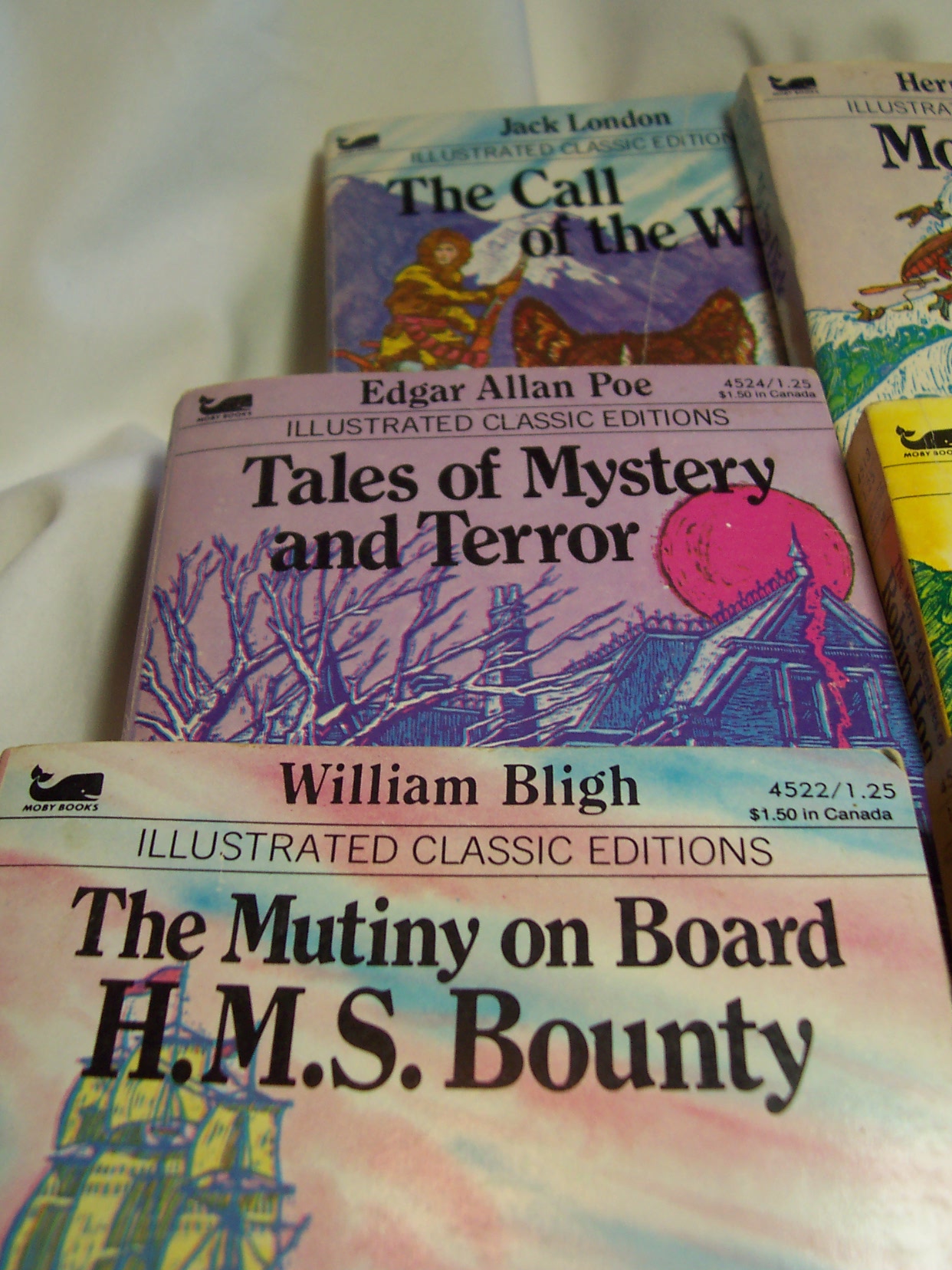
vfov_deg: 50.1
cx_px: 476
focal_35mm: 37
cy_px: 635
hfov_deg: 38.7
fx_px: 1357
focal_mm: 5.6
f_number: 2.8
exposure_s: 1/60
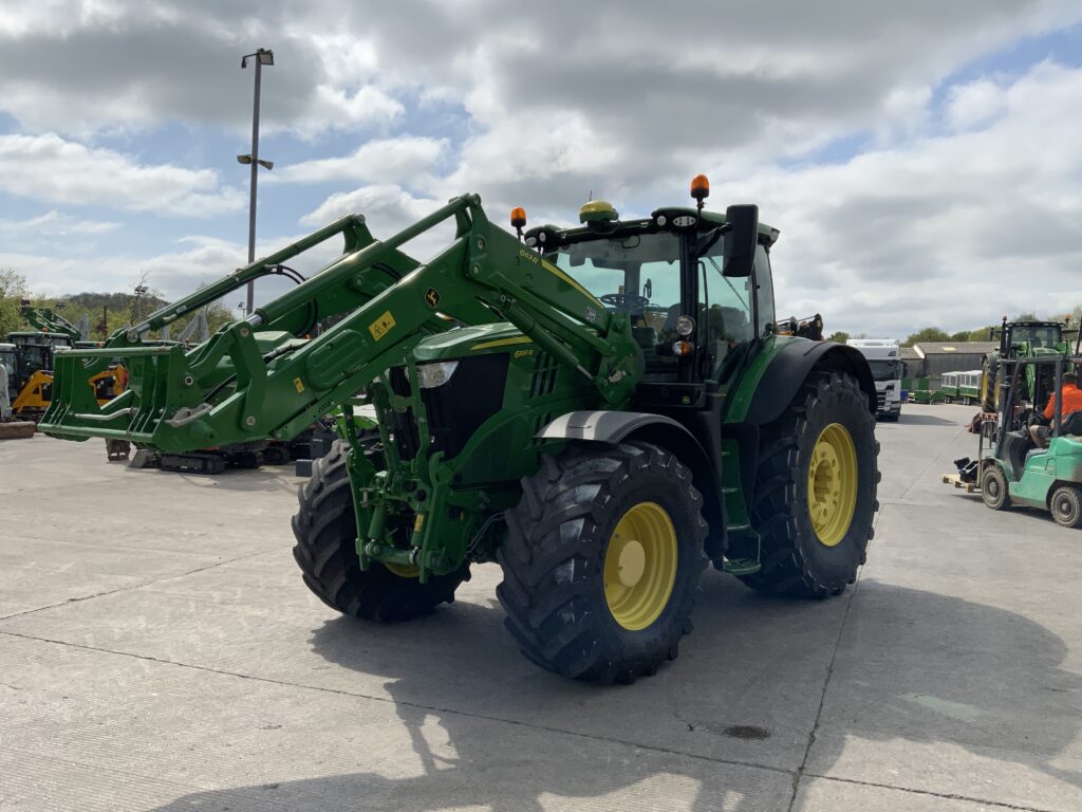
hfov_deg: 61.7
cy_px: 406
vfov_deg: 48.2
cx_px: 541
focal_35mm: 29
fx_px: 906
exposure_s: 1/4065
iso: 20
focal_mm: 3
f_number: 1.8
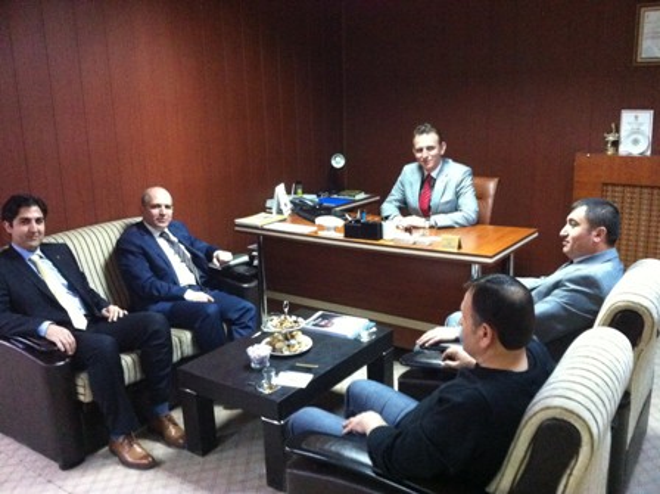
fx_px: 667
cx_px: 330
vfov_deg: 40.6
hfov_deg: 52.7
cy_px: 247
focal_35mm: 35
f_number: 2.8
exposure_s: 1/15
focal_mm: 3.85
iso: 1000
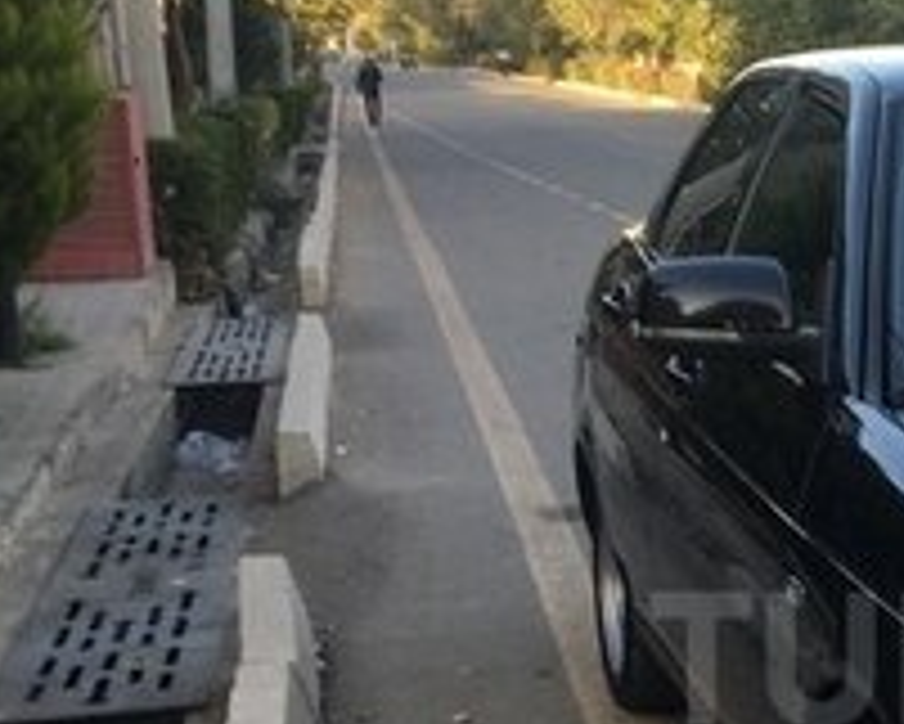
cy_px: 659
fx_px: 2489
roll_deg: -0.2
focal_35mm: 93
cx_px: 1111
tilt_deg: -14.5
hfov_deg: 19.3
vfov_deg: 16.3
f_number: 2.2
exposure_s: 1/129
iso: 25
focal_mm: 4.15
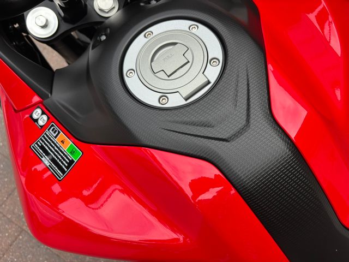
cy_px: 131
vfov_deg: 53.1
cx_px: 174
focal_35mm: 26
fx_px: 262
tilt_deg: -64.9
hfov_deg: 67.3
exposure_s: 1/448
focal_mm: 5.96
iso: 50
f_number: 1.6
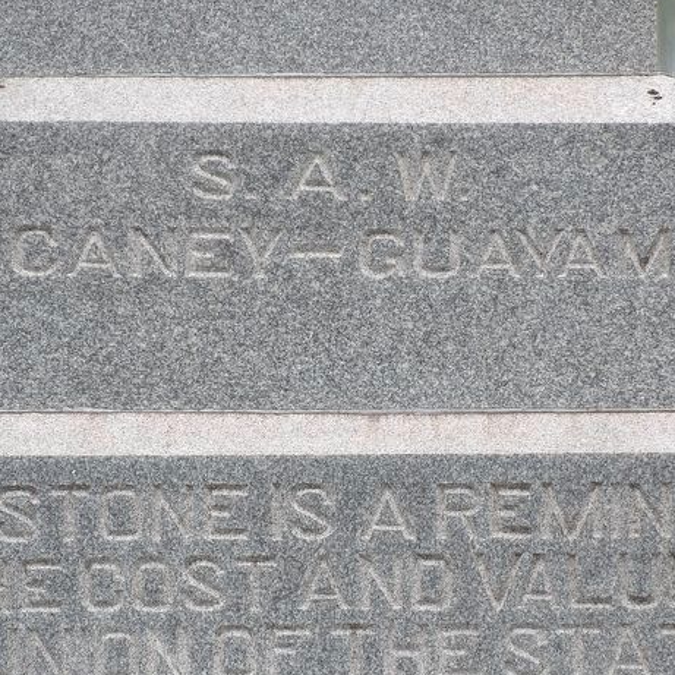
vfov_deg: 1.9
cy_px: 429
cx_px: 350
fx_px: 20451
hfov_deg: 1.9
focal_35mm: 927
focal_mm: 108.3
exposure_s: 1/104
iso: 100
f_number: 4.2
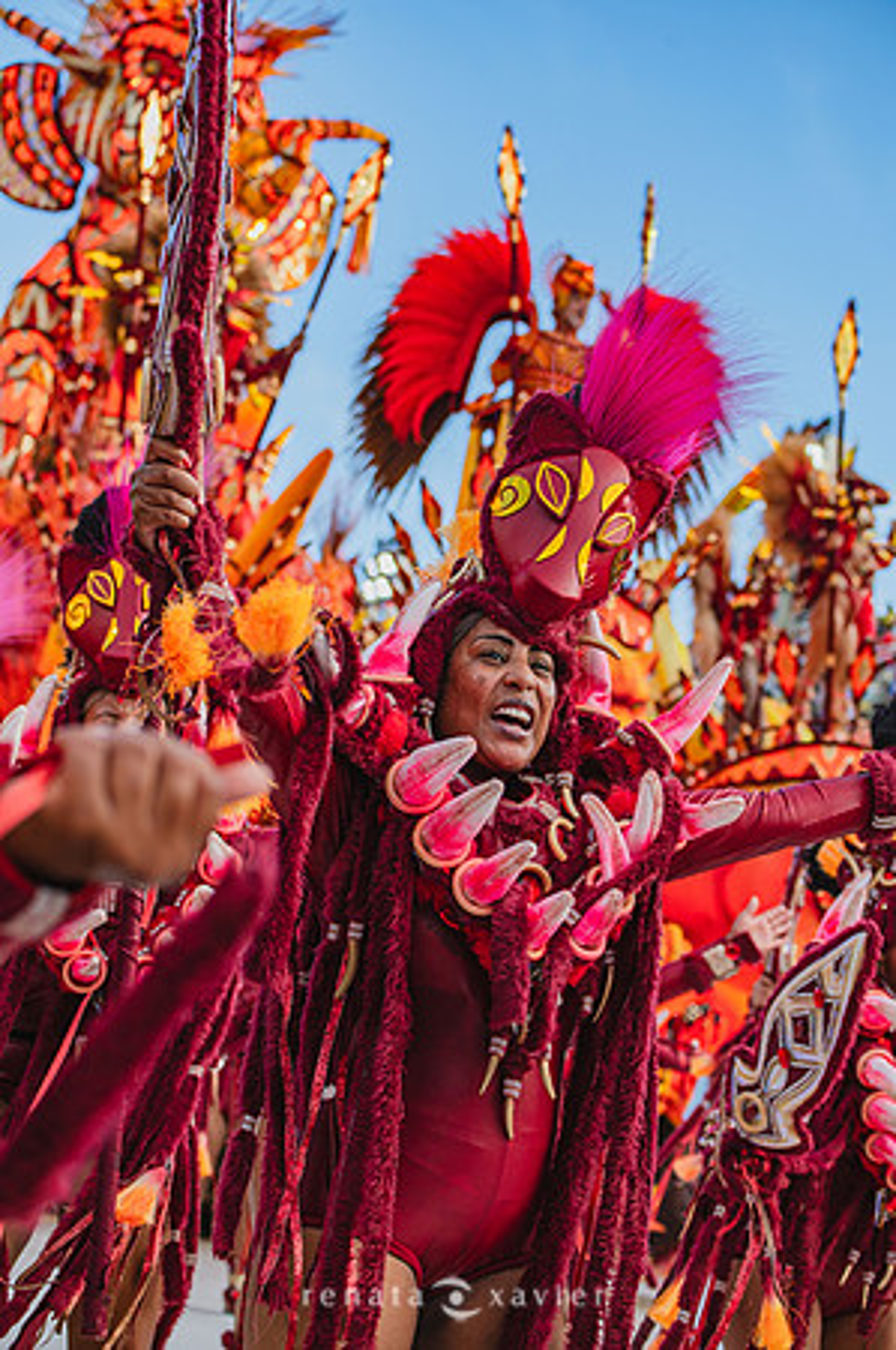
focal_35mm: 70
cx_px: 448
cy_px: 675
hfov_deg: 19.4
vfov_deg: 28.9
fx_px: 2619
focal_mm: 70
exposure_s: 1/1600
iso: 640
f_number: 5.6
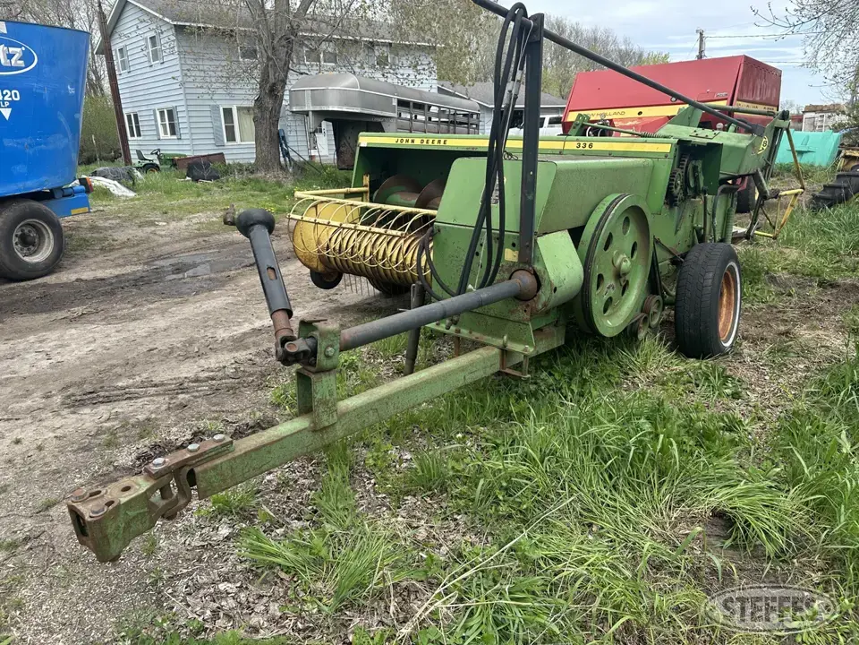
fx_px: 596
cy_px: 322
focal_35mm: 24
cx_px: 430
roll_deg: +0.7
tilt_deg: -18.6
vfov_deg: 56.8
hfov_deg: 71.6
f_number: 1.78
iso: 80
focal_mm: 6.86
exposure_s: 1/1639
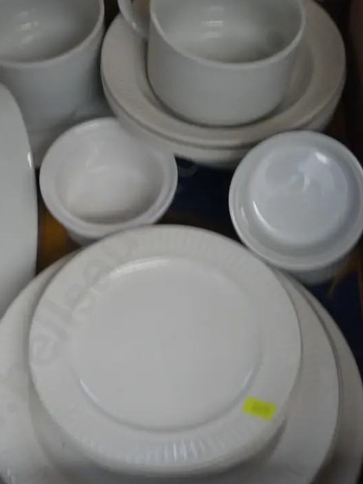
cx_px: 123
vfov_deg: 26.0
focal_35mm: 75
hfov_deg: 19.6
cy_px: 241
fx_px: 1048
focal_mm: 26
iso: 3200
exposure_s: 1/25
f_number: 5.3
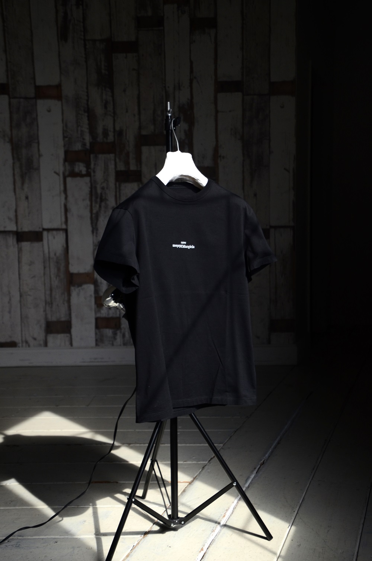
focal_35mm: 46
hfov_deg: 28.8
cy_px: 280
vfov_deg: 42.4
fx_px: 724
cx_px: 186
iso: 400
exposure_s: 1/250
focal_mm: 31
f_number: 4.5
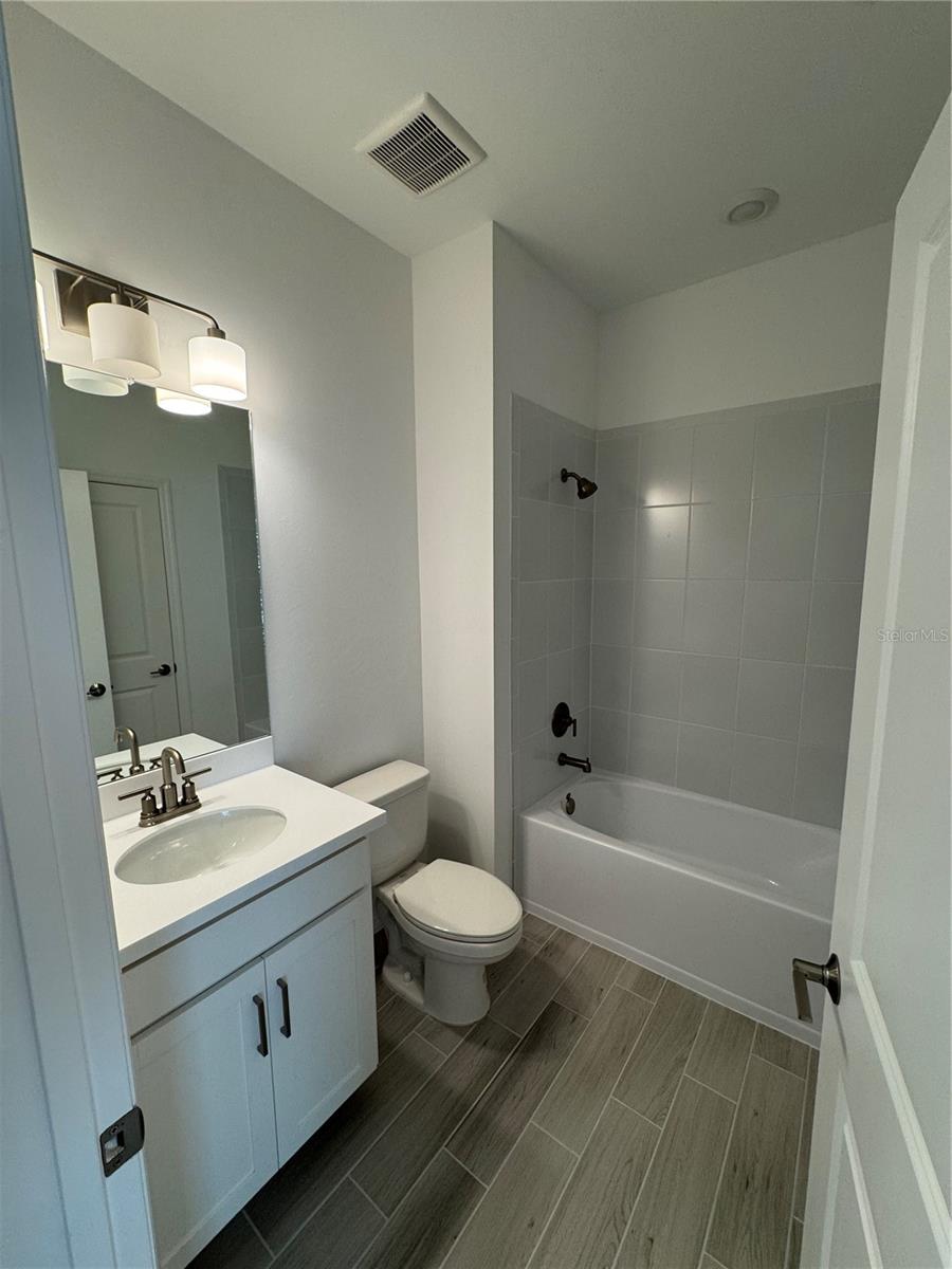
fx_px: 513
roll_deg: +0.0
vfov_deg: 102.1
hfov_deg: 85.7
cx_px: 476
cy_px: 634
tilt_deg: -7.4
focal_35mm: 14
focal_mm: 2.22
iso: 125
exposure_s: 1/120
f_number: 2.2
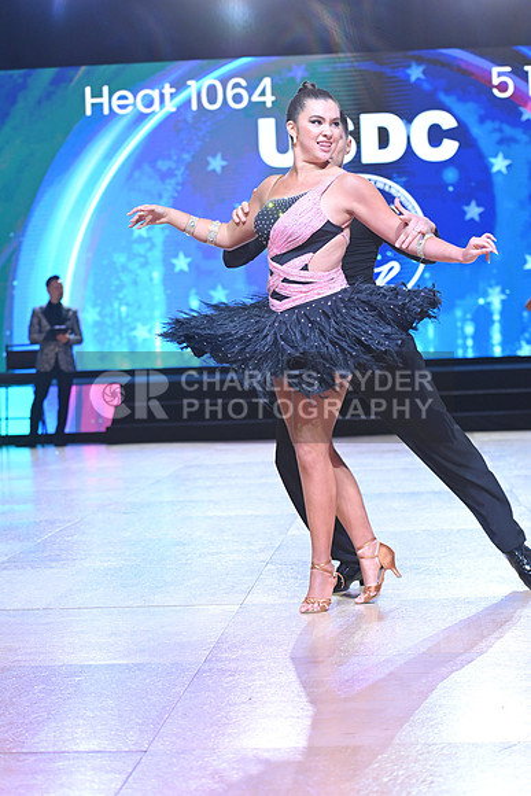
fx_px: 1813
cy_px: 398
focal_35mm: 82
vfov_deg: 24.8
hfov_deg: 16.7
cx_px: 266
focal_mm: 82
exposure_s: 1/250
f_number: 4
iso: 1600
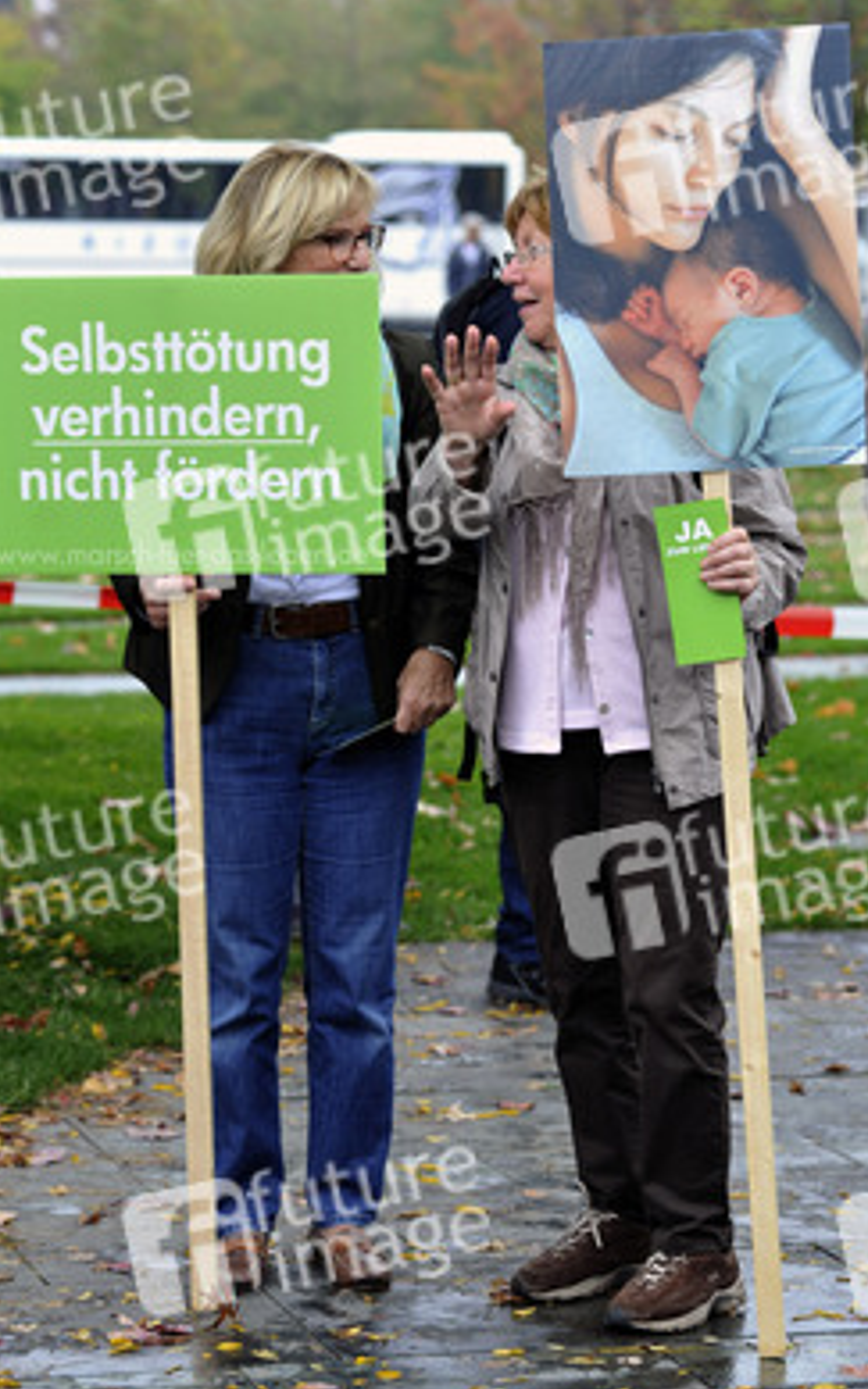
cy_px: 696
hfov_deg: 11.9
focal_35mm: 110
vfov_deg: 18.9
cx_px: 413
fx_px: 4165
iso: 640
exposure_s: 1/640
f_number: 5
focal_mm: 105
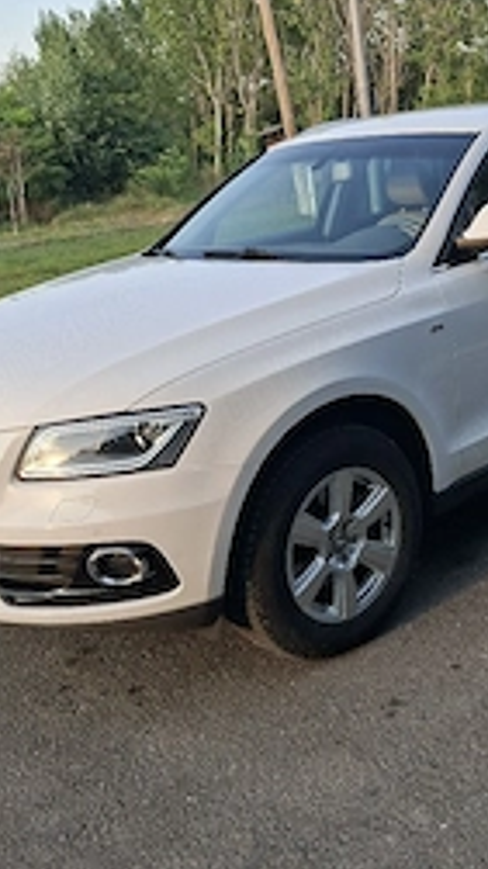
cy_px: 405
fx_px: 921
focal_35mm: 40
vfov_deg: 50.5
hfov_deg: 29.2
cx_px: 370
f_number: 1.8
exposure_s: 1/526
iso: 50
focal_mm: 5.54
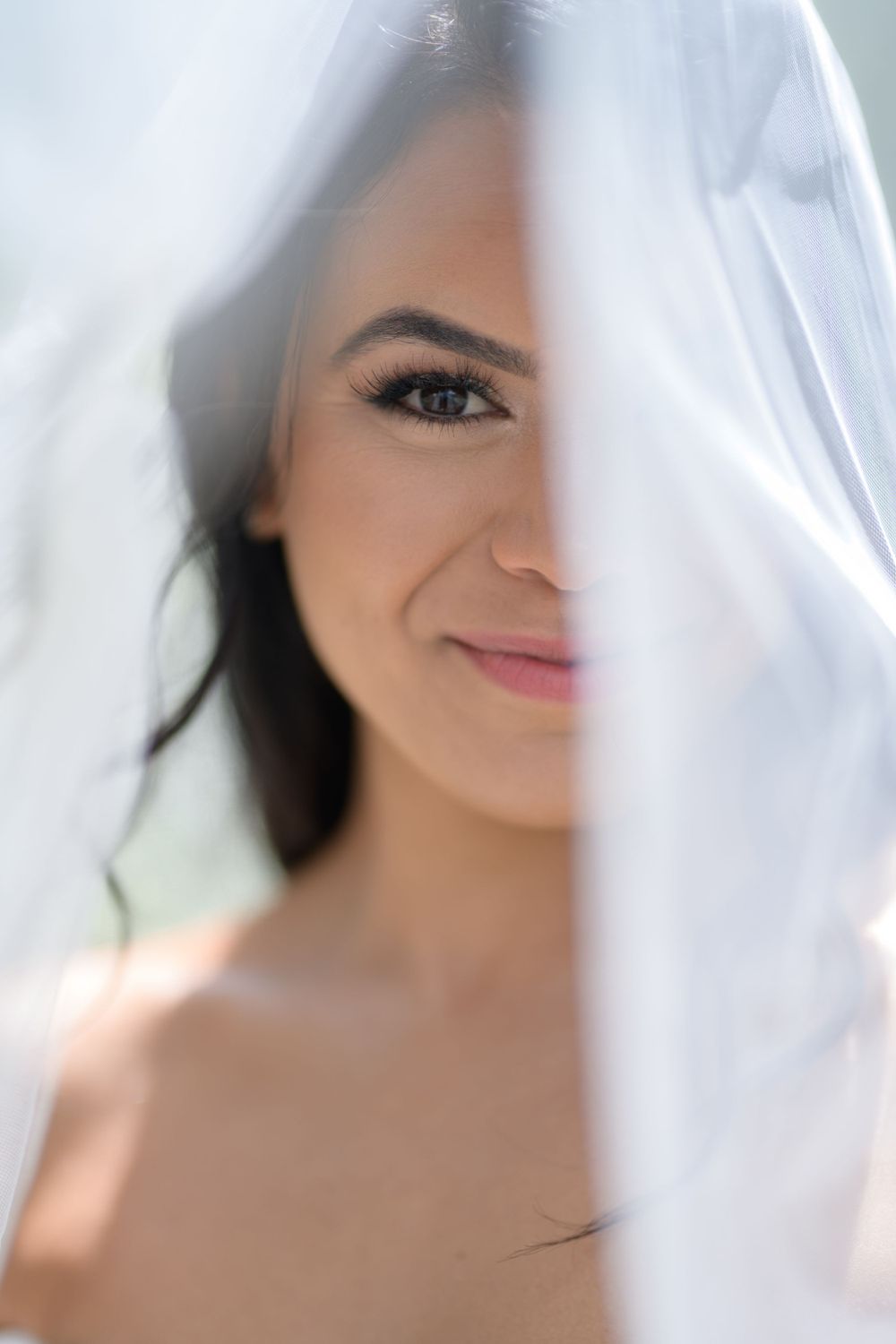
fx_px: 3173
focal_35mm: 85
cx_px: 448
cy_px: 672
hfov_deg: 16.1
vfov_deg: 23.9
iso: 31
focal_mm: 85
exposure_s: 1/400
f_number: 1.4
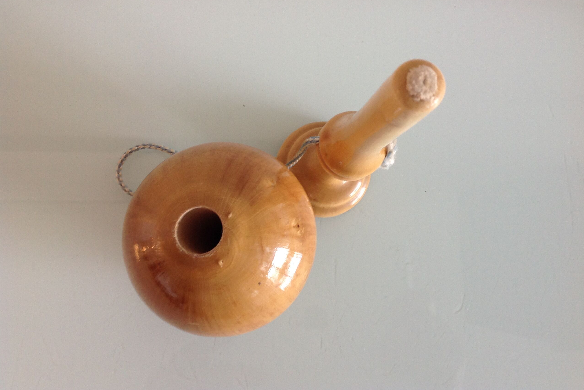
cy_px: 172
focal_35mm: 37
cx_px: 297
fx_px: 600
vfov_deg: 35.9
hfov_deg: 51.9
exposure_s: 1/15
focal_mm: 4.28
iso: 80
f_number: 2.4
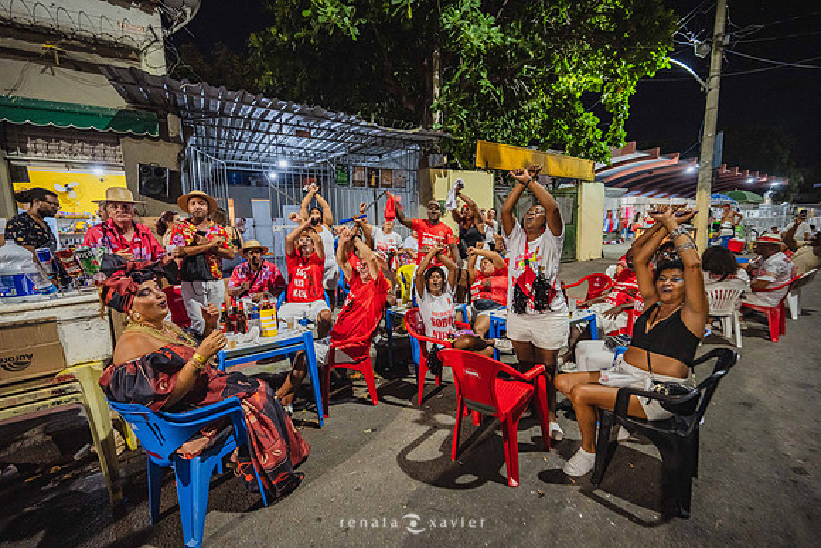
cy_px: 274
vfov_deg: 81.2
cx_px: 410
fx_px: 319
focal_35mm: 14
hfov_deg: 104.2
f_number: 4
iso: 1250
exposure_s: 1/80
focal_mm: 14
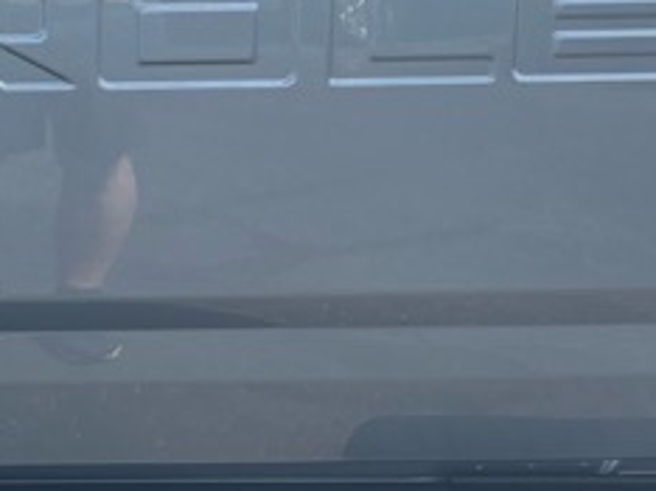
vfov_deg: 13.0
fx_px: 2158
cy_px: 213
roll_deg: +0.4
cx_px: -6
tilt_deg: -13.2
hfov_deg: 16.9
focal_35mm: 114
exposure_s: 1/1295
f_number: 1.6
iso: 50
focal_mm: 5.96
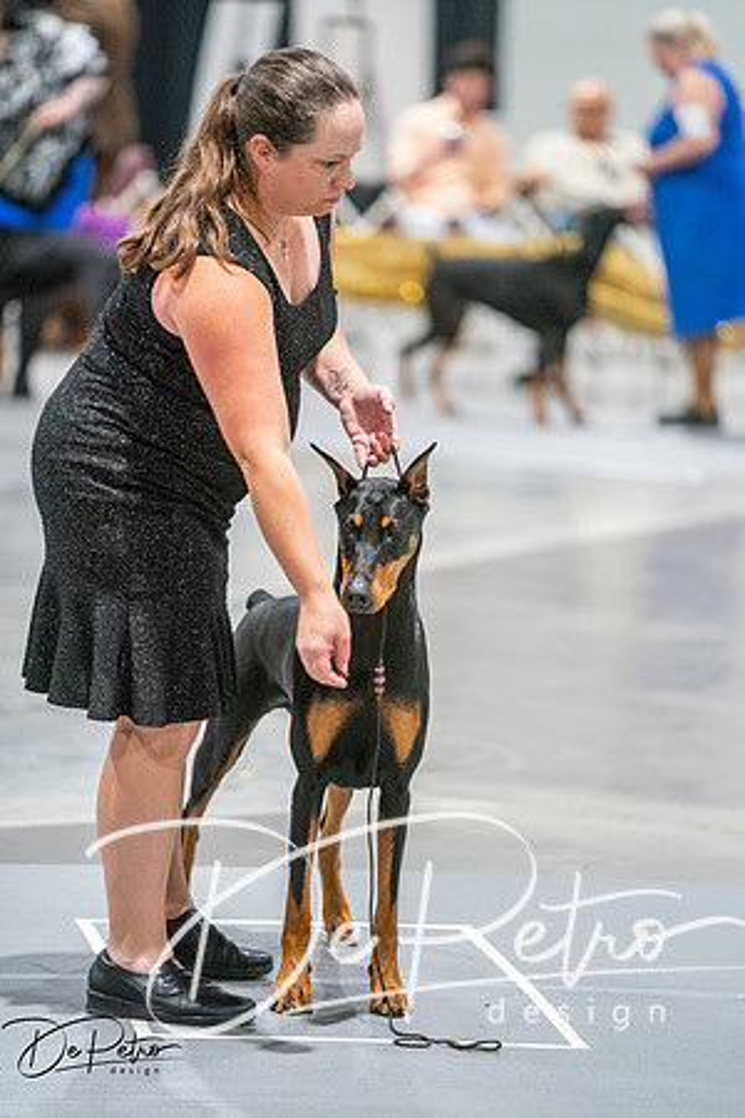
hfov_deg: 6.9
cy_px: 559
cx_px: 372
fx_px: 6208
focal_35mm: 200
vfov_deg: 10.3
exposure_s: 1/250
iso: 6400
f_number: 2.8
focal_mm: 200
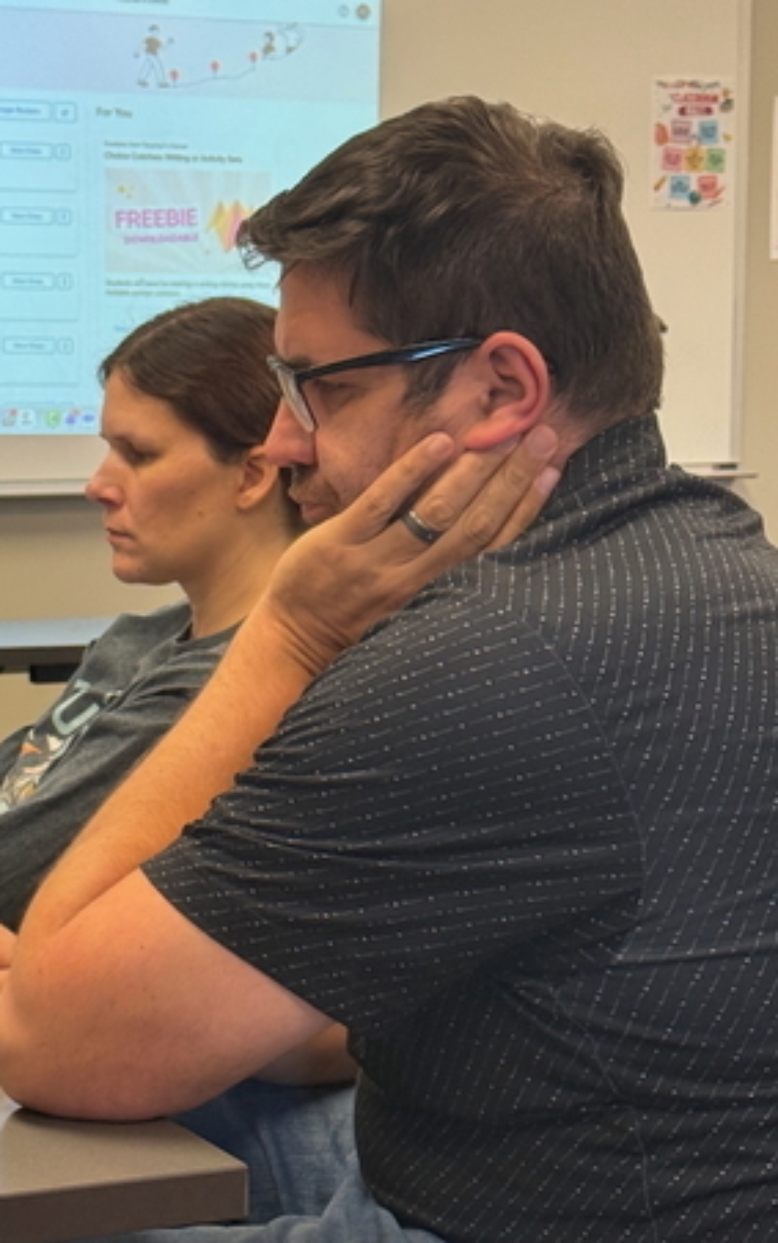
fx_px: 3049
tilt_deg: -8.2
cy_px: 792
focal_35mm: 90
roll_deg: +0.0
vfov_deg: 23.0
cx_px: 269
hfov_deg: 14.5
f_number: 1.78
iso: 160
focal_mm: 6.76
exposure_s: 1/120
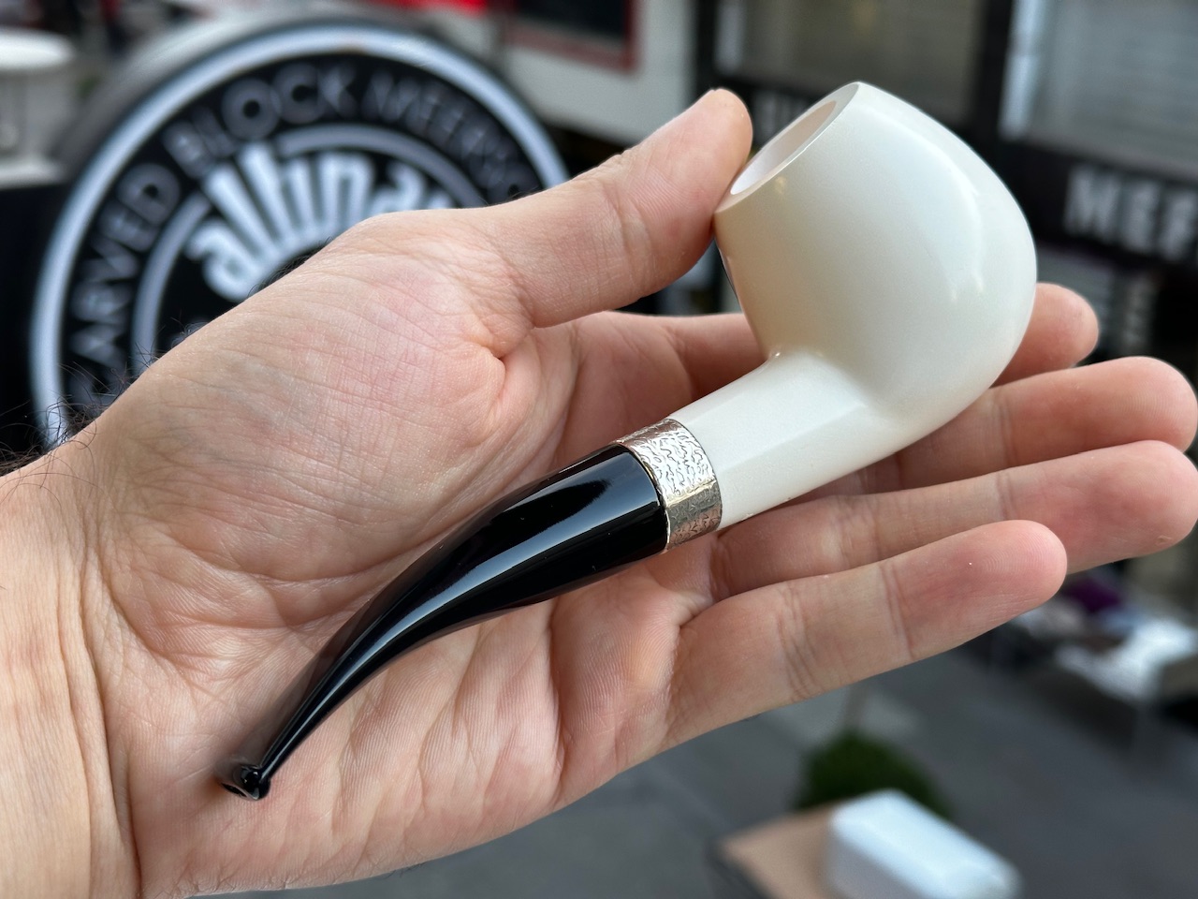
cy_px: 450
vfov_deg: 30.3
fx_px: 1661
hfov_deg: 39.7
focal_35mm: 48
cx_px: 599
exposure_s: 1/100
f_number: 1.78
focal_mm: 6.86
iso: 80
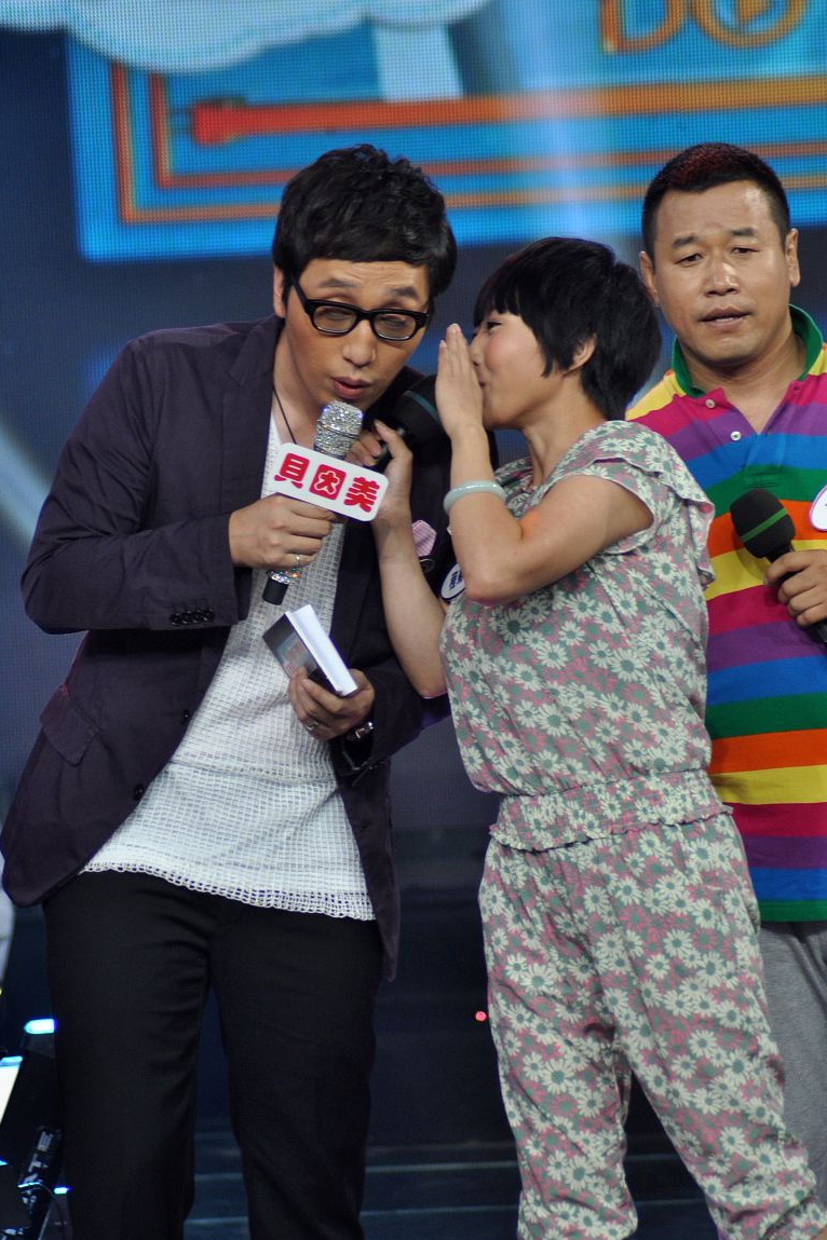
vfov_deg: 7.1
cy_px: 640
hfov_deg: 4.7
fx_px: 9976
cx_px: 411
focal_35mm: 290
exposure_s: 1/160
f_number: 4.8
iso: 640
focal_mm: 185
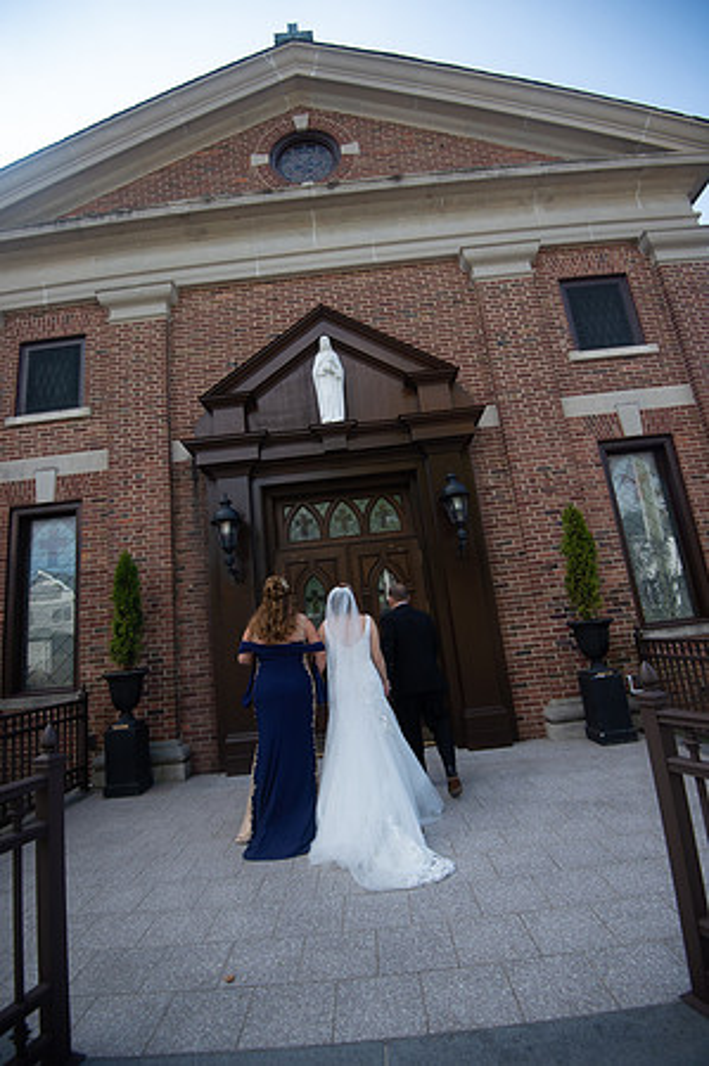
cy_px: 533
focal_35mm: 16
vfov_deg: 96.8
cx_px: 354
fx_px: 474
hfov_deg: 73.6
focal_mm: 16
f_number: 4
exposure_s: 1/1250
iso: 400
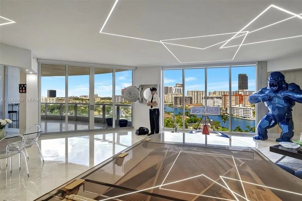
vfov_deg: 64.4
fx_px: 159
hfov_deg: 87.0
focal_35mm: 19
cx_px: 151
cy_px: 100
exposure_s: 1/100
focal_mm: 12.6
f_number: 6.4
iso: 1600
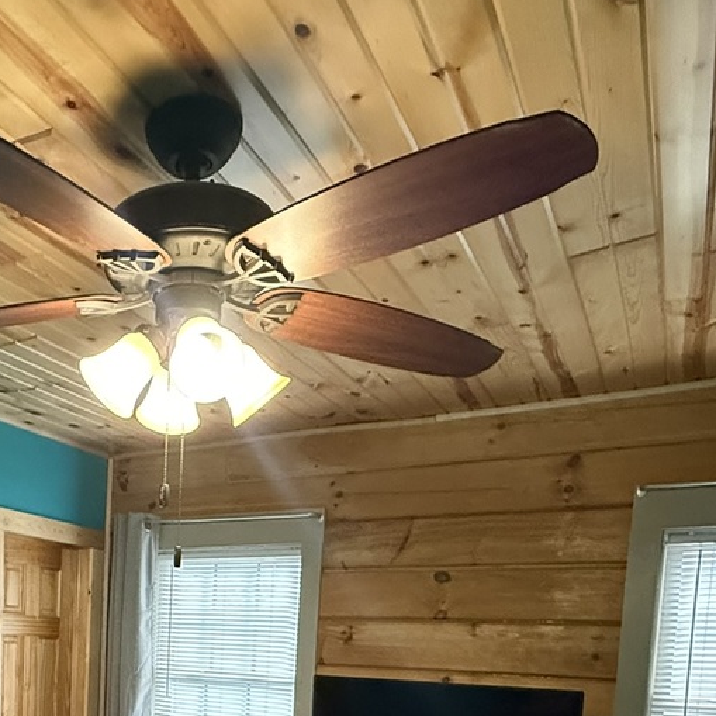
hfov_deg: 44.6
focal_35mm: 35
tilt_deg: -5.0
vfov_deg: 41.0
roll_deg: -2.0
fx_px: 819
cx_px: 131
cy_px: 722
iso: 800
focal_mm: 2.22
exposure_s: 1/60
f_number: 2.2
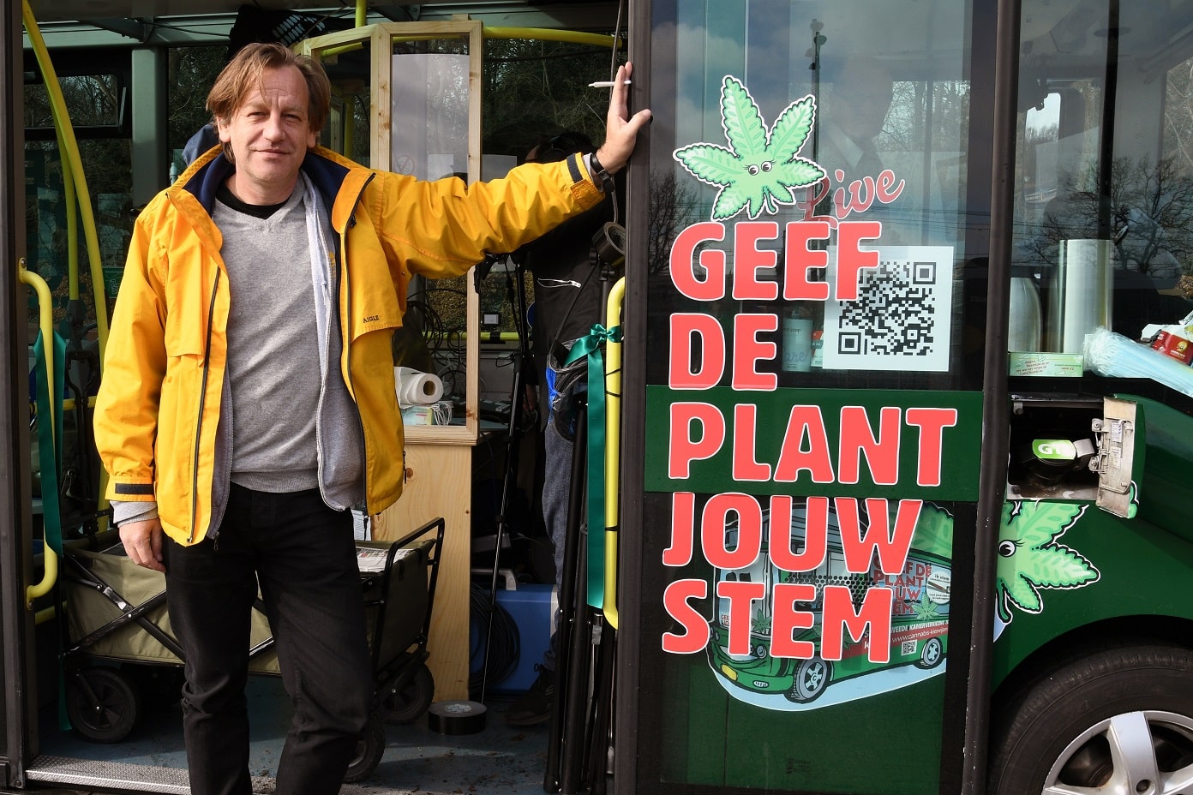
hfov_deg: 61.9
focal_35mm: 30
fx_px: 994
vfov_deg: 43.6
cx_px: 596
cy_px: 398
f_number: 8
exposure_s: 1/250
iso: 250
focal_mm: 20
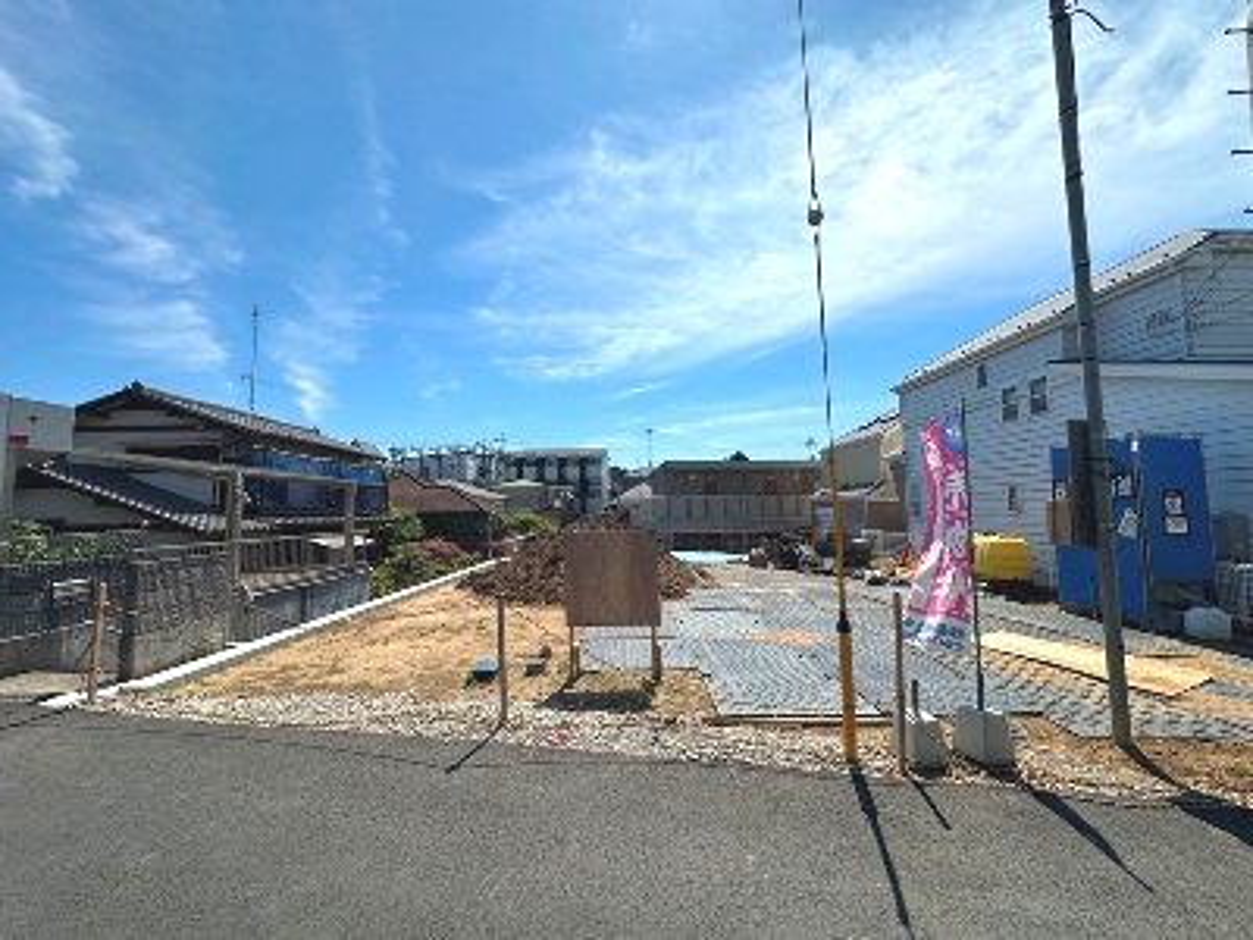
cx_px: 626
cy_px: 470
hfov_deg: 102.1
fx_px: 507
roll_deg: +1.2
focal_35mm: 14
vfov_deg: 85.7
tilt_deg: +4.5
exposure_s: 1/3861
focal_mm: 2.22
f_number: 2.2
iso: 50
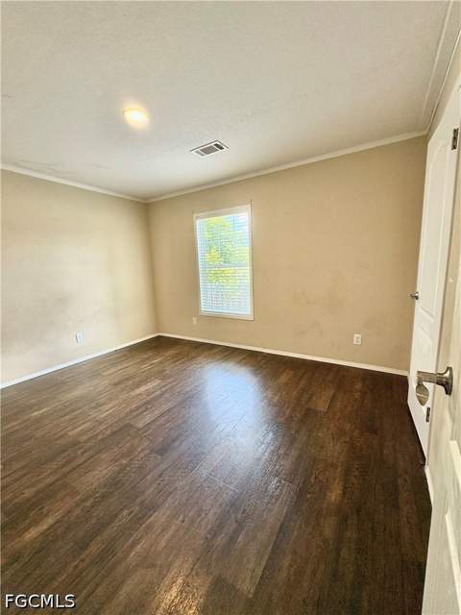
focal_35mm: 14
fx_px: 249
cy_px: 308
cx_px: 230
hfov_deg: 85.7
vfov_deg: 102.1
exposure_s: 1/120
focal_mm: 2.22
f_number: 2.2
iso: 200
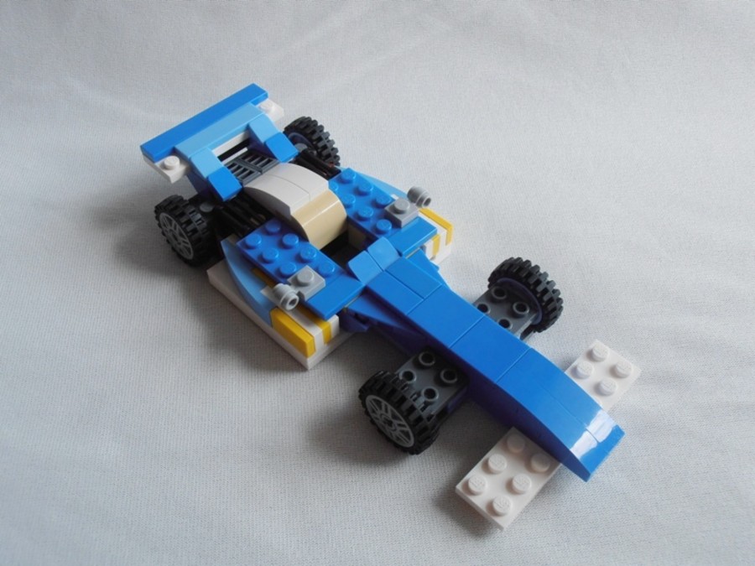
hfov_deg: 50.1
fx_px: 807
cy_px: 283
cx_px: 378
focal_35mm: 37
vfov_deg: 38.7
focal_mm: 6.61
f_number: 3.9
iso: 80
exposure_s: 1/160
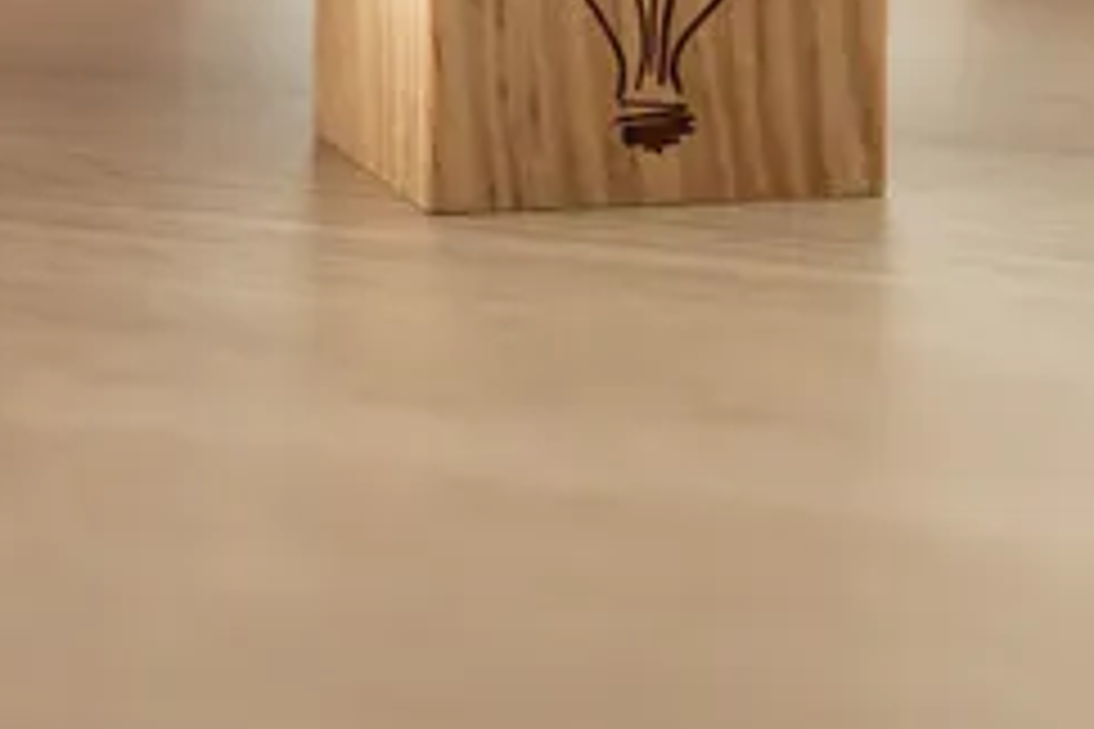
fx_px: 5257
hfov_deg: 11.8
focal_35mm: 173
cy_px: -430
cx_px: 68
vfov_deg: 7.8
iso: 100
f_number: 4.5
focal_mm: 35
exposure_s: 1/1.67
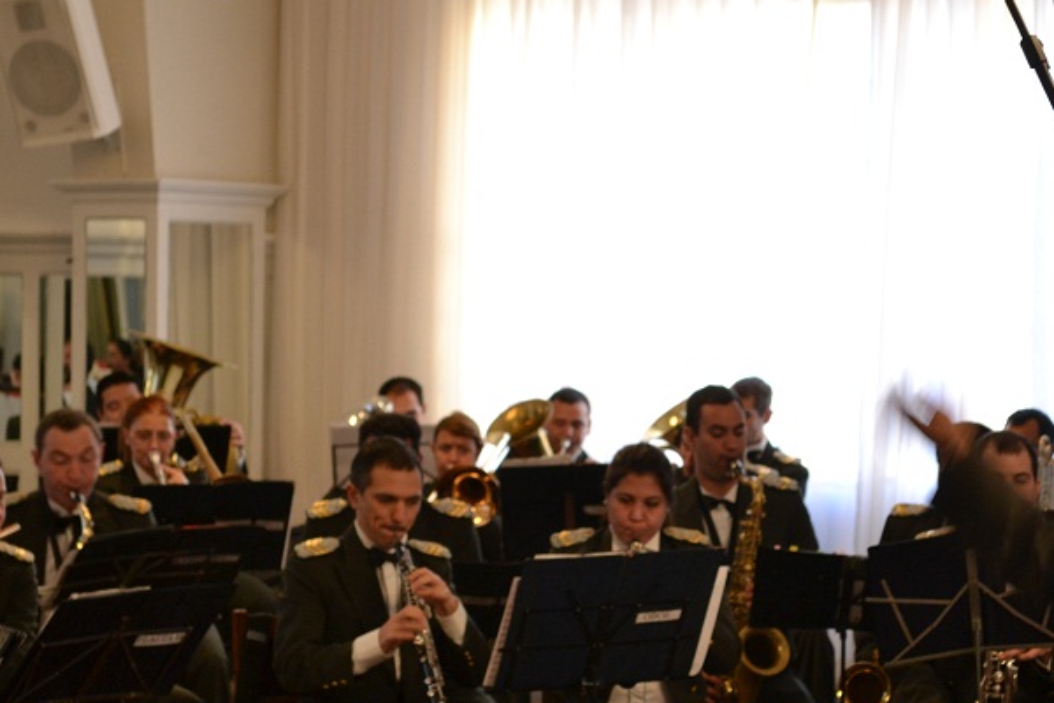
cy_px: 434
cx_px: 632
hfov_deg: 16.5
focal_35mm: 124
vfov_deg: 11.1
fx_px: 3623
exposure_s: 1/15
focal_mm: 55
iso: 640
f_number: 5.6
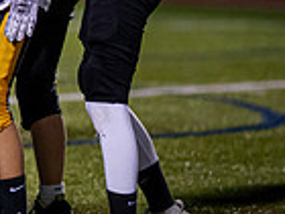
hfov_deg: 2.4
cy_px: 11
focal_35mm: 837
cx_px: -364
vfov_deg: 1.8
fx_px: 6891
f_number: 1.8
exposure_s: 1/1250
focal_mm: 135
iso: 2000
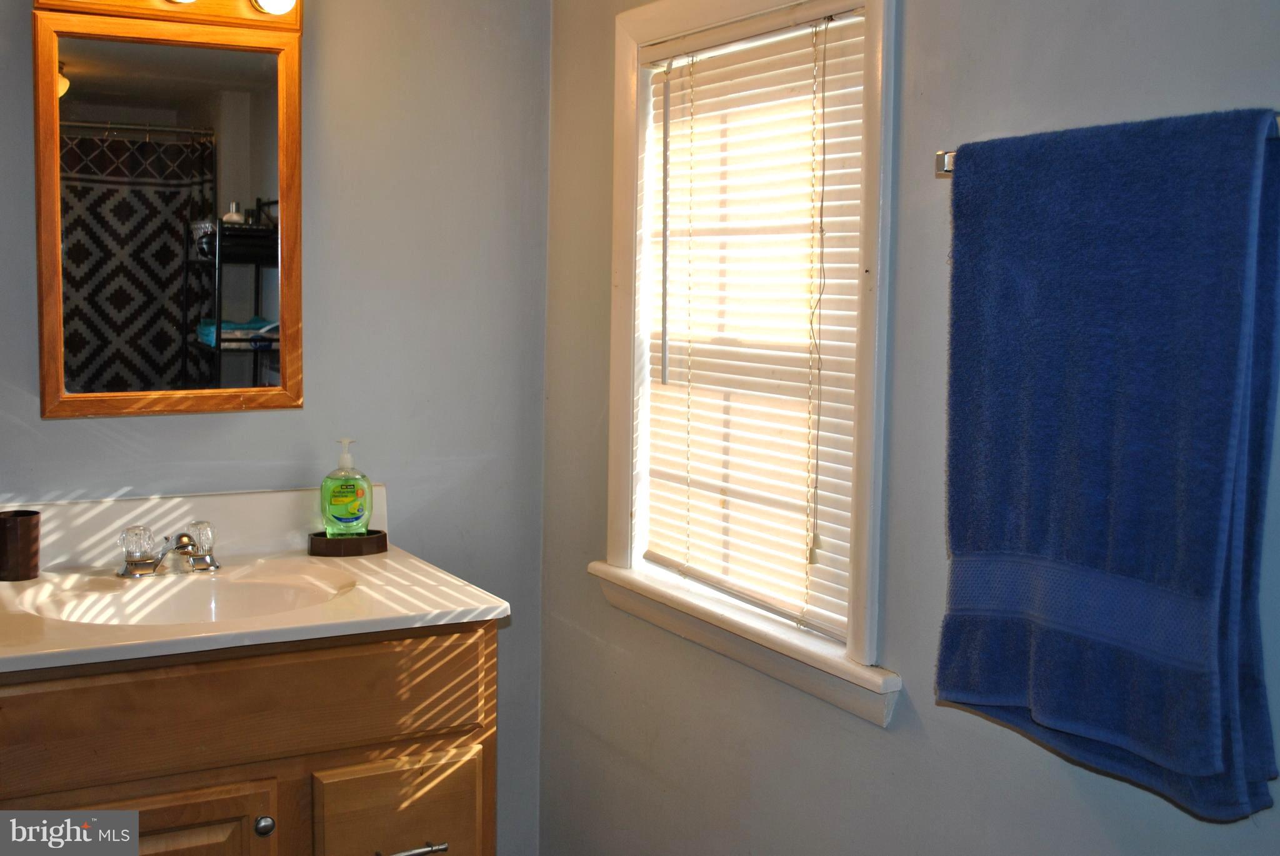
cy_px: 428
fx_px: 1281
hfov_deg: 53.1
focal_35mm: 36
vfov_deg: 37.0
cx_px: 640
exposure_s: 1/125
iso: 180
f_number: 4
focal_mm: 24
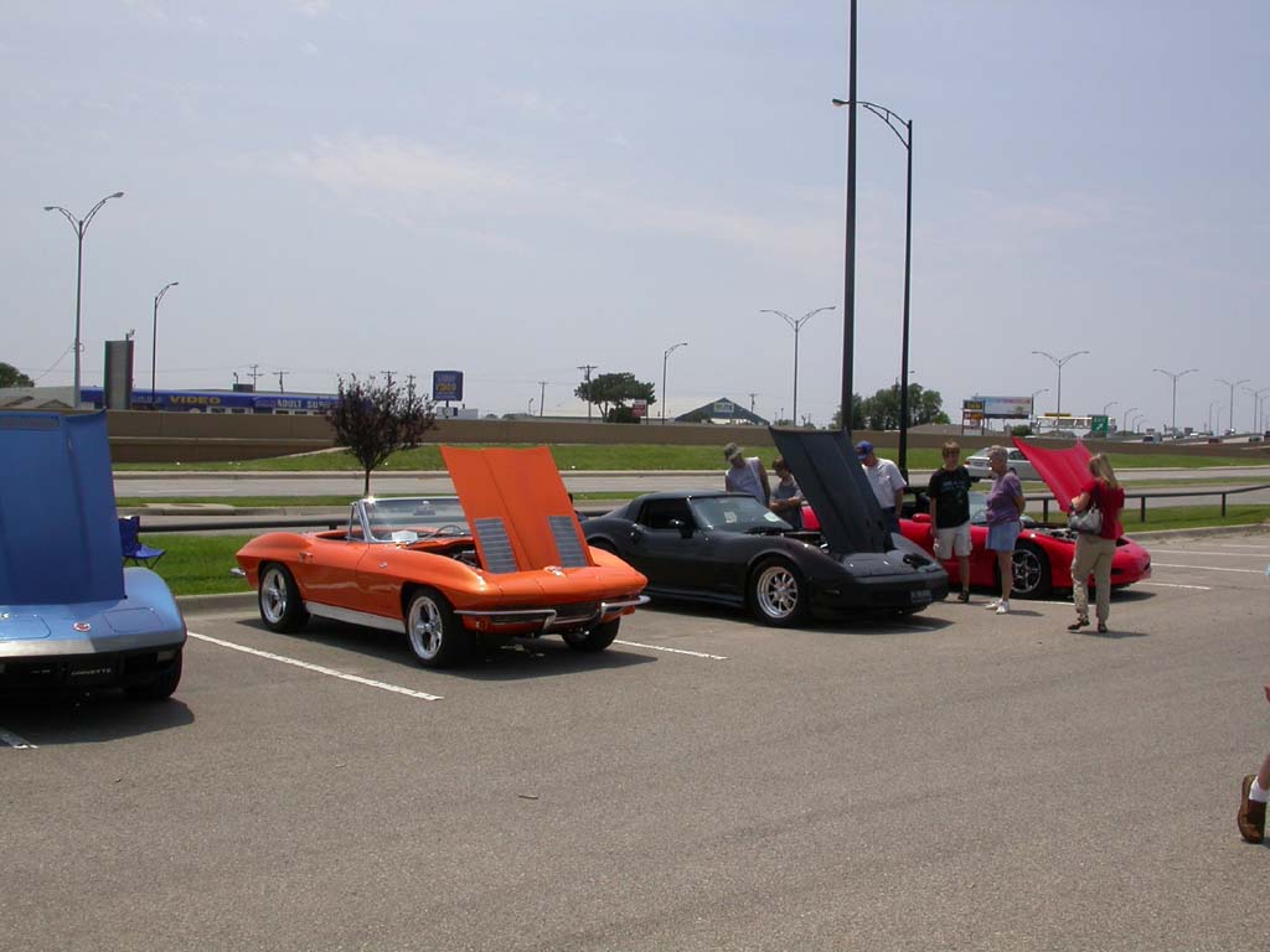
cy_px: 476
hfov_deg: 49.0
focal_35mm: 38
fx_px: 1394
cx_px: 635
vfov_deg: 37.7
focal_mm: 7.85
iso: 100
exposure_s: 1/572
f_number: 7.5
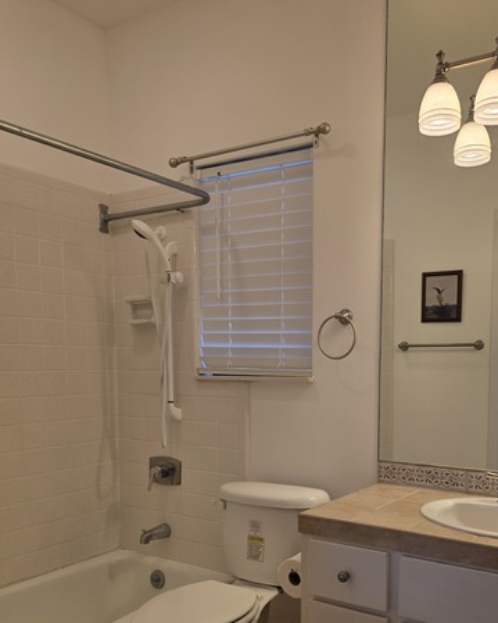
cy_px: 420
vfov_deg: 54.4
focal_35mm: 32
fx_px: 590
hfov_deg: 45.5
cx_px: 301
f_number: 1.7
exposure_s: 1/120
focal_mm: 6.3
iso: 50
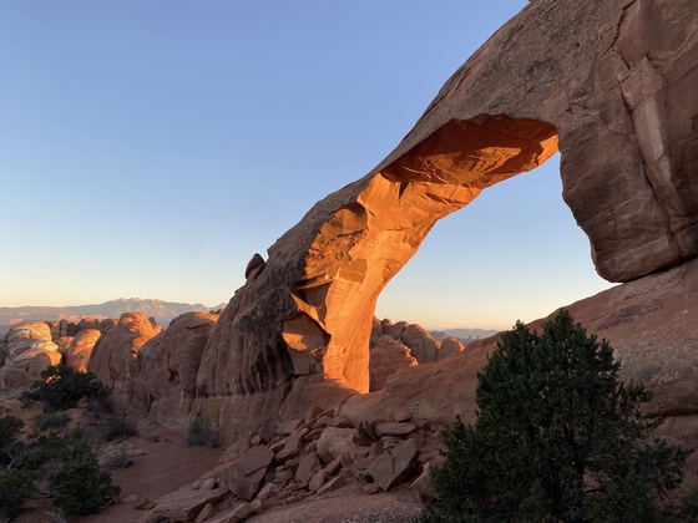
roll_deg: -2.1
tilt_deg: +7.9
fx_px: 524
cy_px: 262
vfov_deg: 53.1
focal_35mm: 26
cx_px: 349
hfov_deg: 67.3
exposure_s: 1/432
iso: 32
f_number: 1.8
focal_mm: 4.25
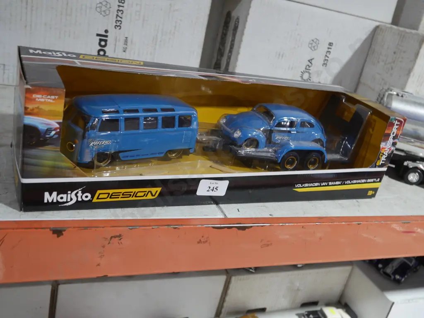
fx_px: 441
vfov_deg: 39.7
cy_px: 159
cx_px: 212
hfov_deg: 51.4
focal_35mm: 36
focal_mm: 18
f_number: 4
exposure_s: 1/60
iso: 800
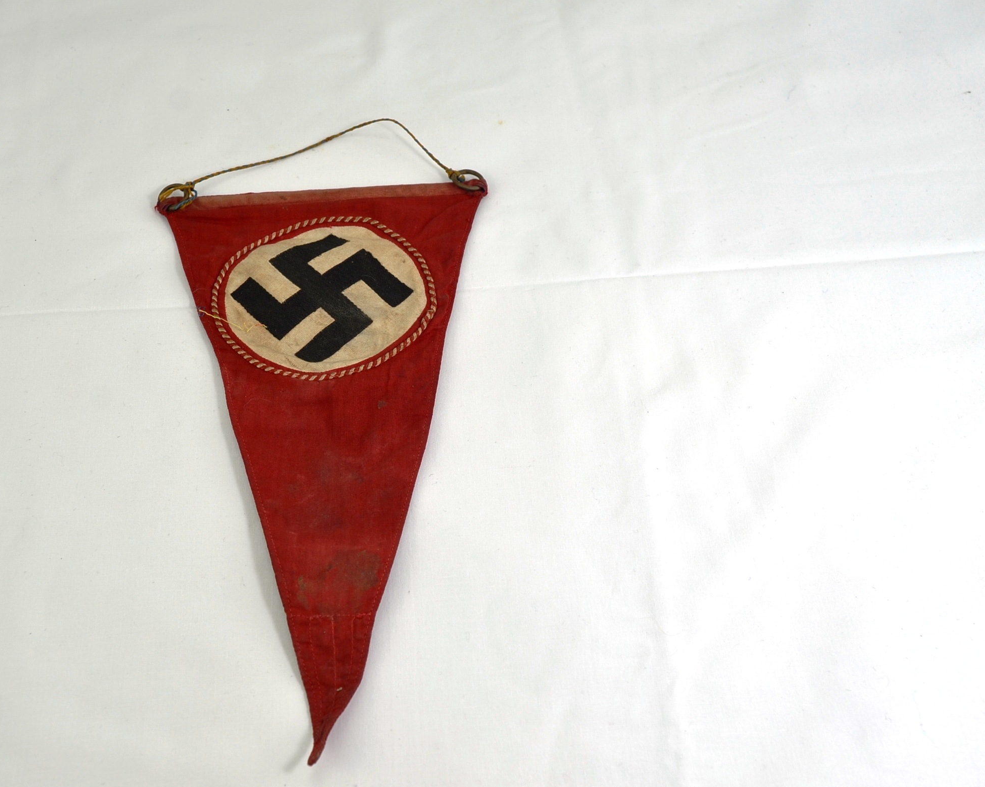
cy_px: 408
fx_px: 1341
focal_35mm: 46
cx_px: 456
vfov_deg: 32.7
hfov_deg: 40.3
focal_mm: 26
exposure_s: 1/160
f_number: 6.3
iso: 200
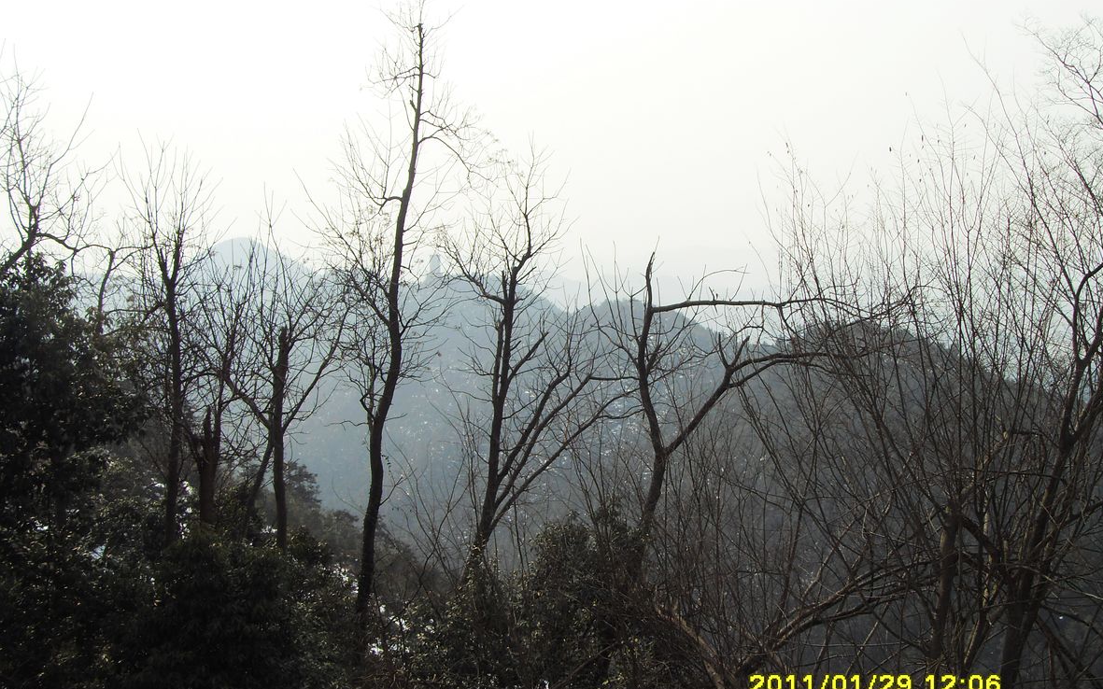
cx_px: 559
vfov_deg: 30.5
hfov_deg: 47.2
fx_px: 1262
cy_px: 354
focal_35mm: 42
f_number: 6.2
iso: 80
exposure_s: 1/350
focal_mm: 6.6
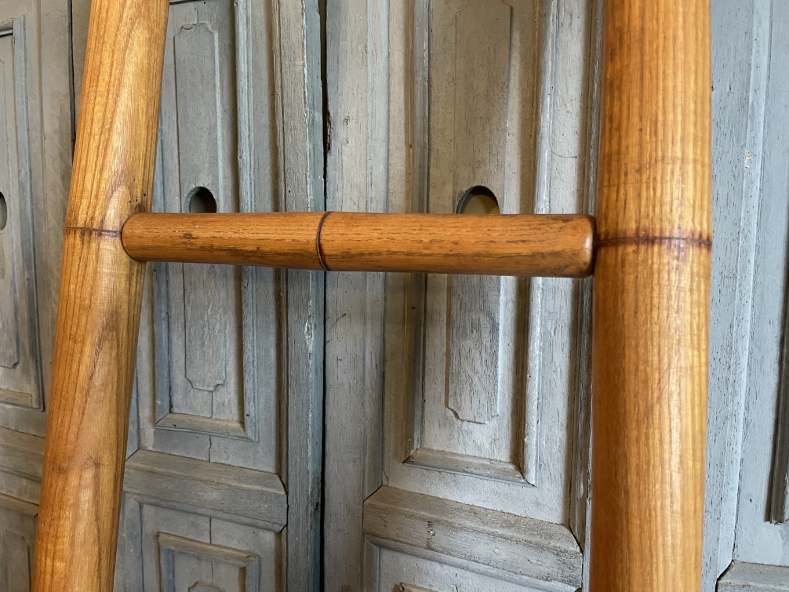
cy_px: 296
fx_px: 593
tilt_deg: -6.7
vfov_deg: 53.1
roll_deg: +0.1
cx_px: 394
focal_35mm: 26
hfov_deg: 67.3
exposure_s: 1/50
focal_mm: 4.2
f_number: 1.6
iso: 400
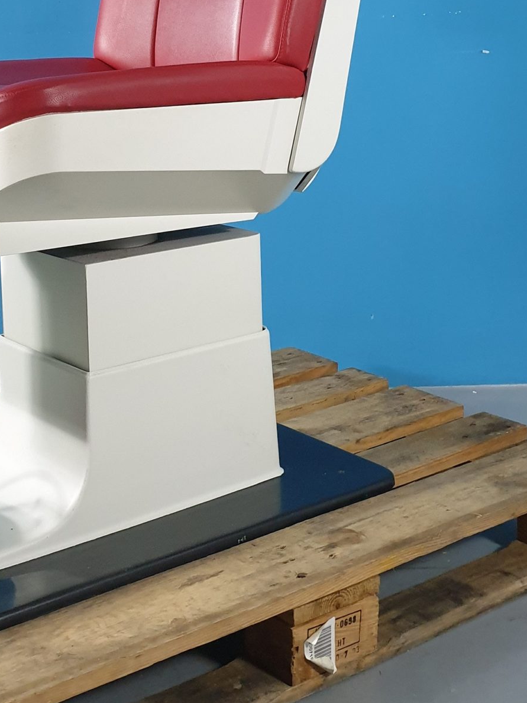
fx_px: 1137
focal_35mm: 56
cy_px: 176
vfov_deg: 33.7
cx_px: 163
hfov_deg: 25.9
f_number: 2.4
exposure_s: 1/50
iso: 400
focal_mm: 4.3
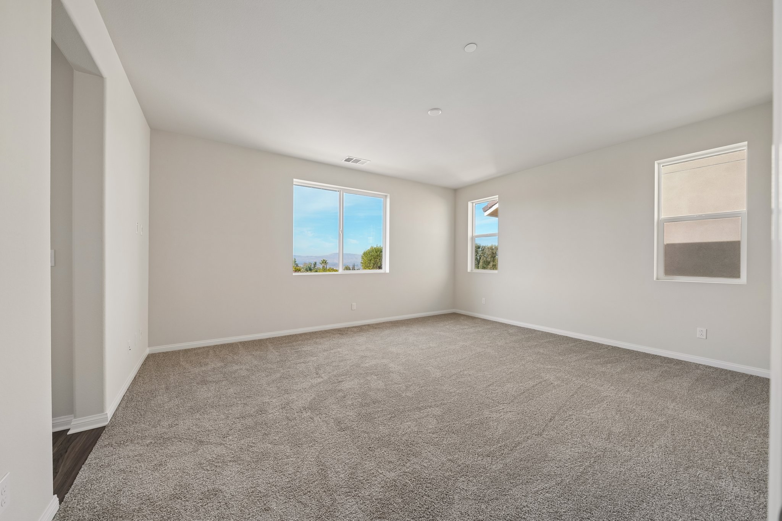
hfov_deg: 108.3
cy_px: 260
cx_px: 391
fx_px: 282
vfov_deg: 85.4
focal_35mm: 13
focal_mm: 13
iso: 125
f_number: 8
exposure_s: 1/30
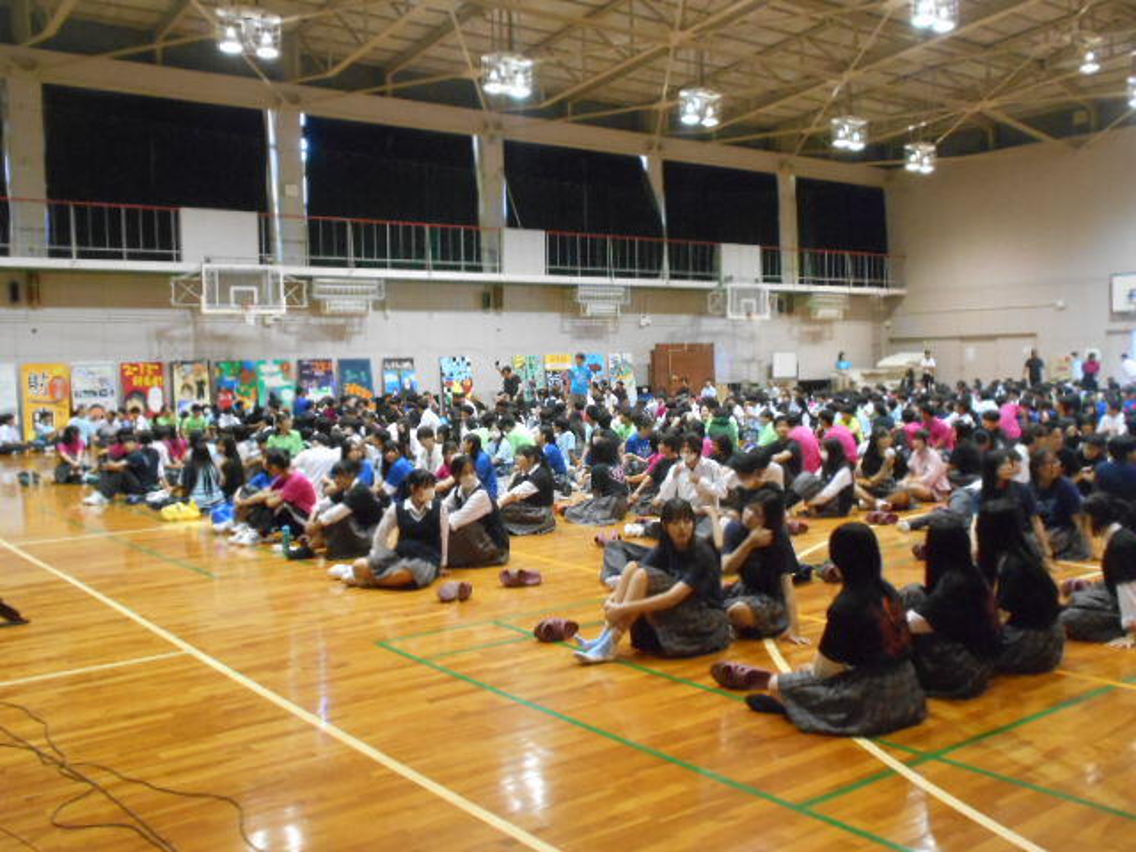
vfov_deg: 41.8
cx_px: 568
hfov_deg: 54.0
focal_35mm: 34
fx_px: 1116
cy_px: 426
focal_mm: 5.8
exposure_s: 1/20
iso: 800
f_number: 3.6
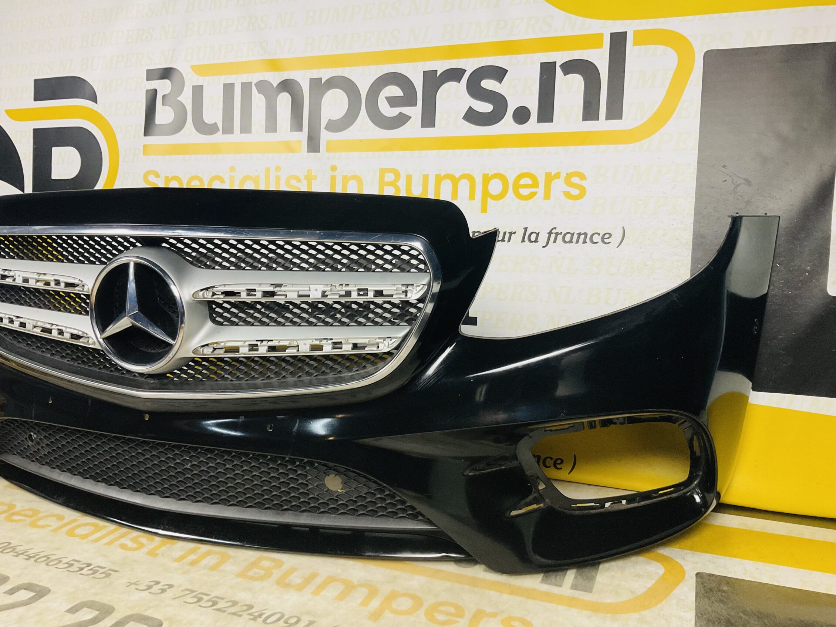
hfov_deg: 61.7
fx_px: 700
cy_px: 314
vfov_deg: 48.2
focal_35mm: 29
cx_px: 418
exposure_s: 1/50
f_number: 1.8
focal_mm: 3
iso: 80
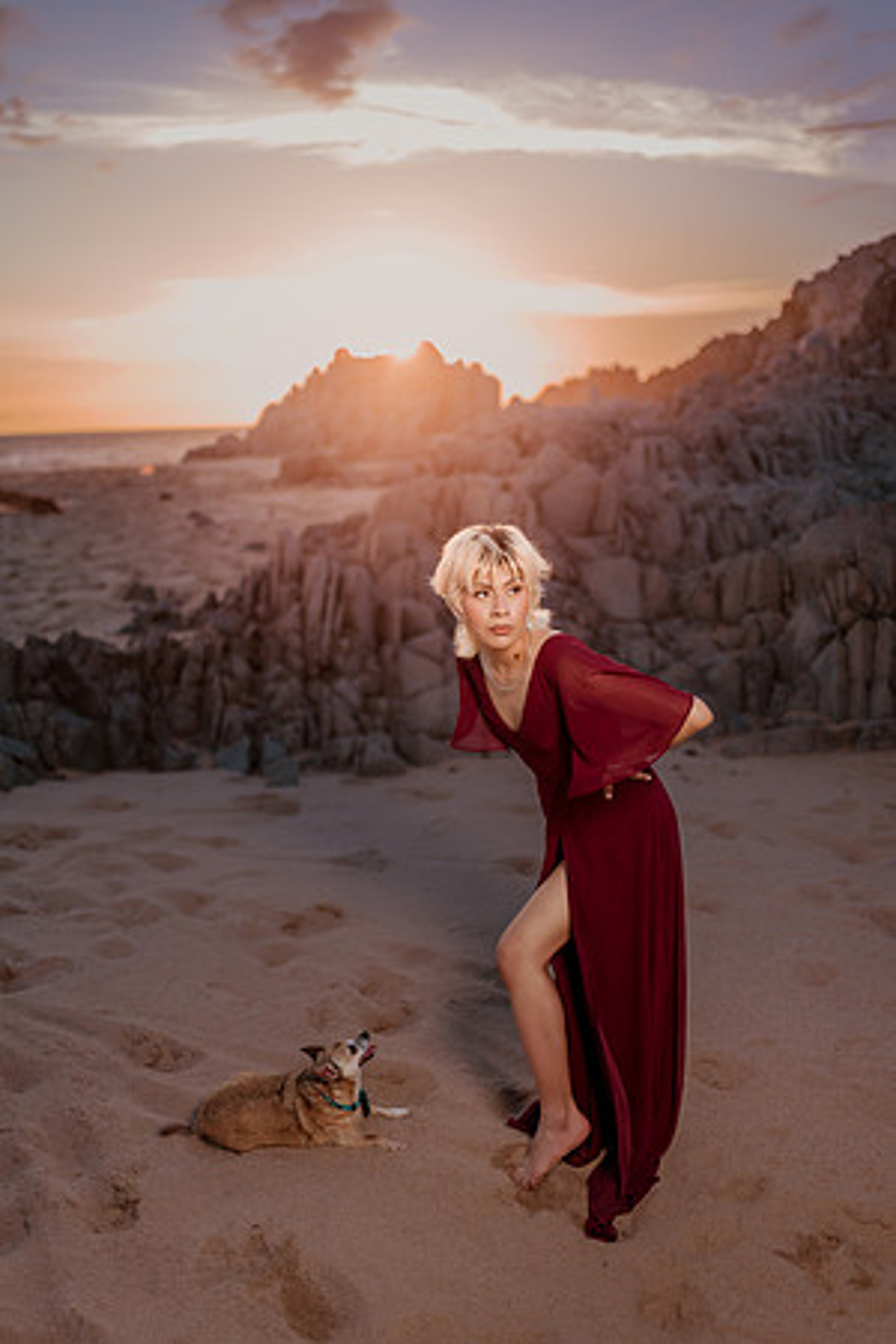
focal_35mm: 35
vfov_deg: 54.4
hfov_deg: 37.9
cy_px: 672
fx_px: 1307
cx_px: 448
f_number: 1.4
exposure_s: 1/1000
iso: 50
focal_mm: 35
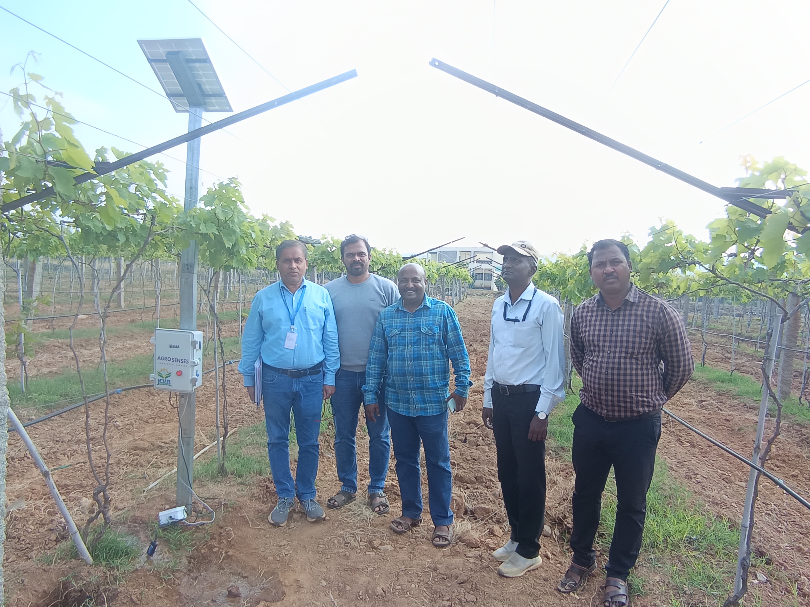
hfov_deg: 94.5
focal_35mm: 16
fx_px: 374
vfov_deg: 78.1
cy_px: 304
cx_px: 405
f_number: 2.2
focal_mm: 1.65
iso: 50
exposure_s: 1/250
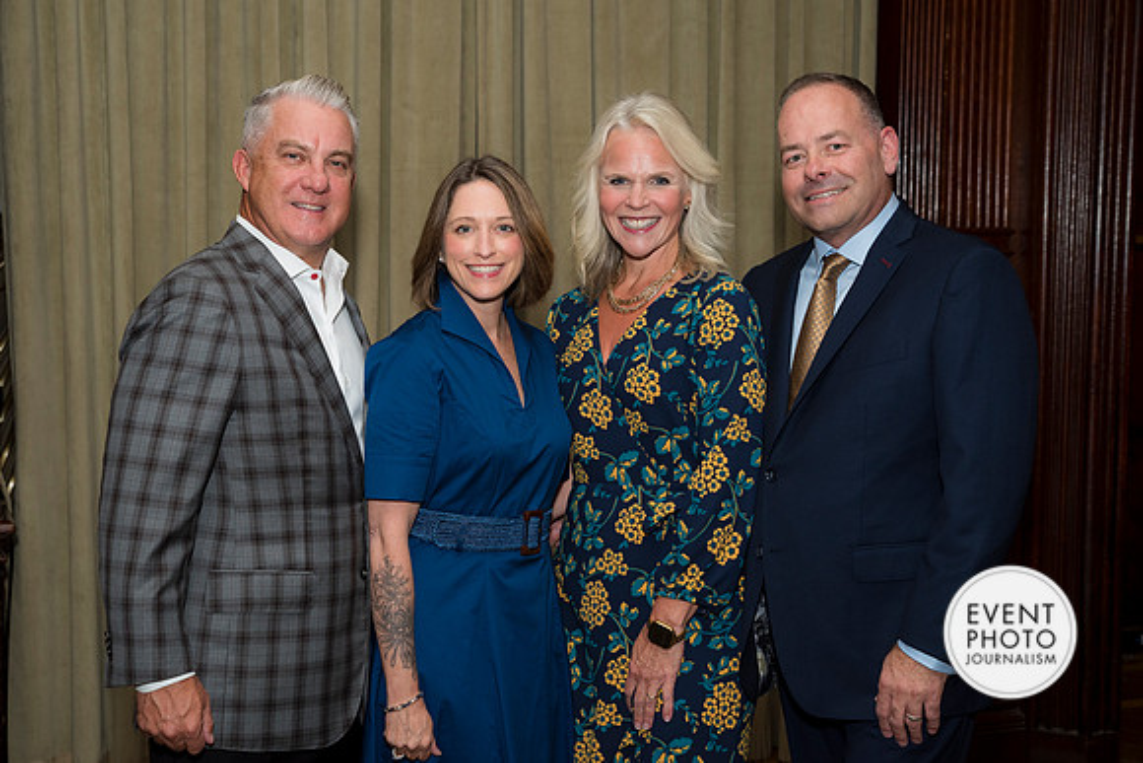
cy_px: 382
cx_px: 572
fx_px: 1651
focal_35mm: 52
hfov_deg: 38.2
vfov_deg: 26.0
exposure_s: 1/125
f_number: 5.6
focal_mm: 52
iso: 800
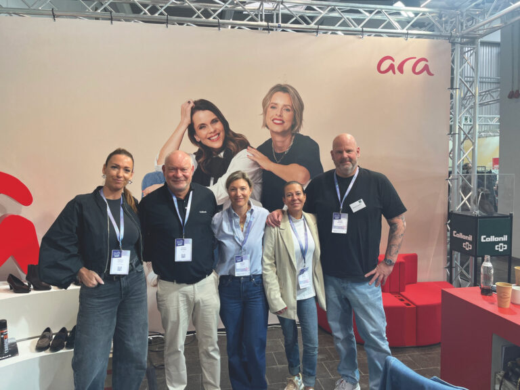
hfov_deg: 67.3
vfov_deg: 53.1
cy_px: 195
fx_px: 391
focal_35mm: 26
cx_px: 260
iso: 64
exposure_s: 1/100
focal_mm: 5.1
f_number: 1.6
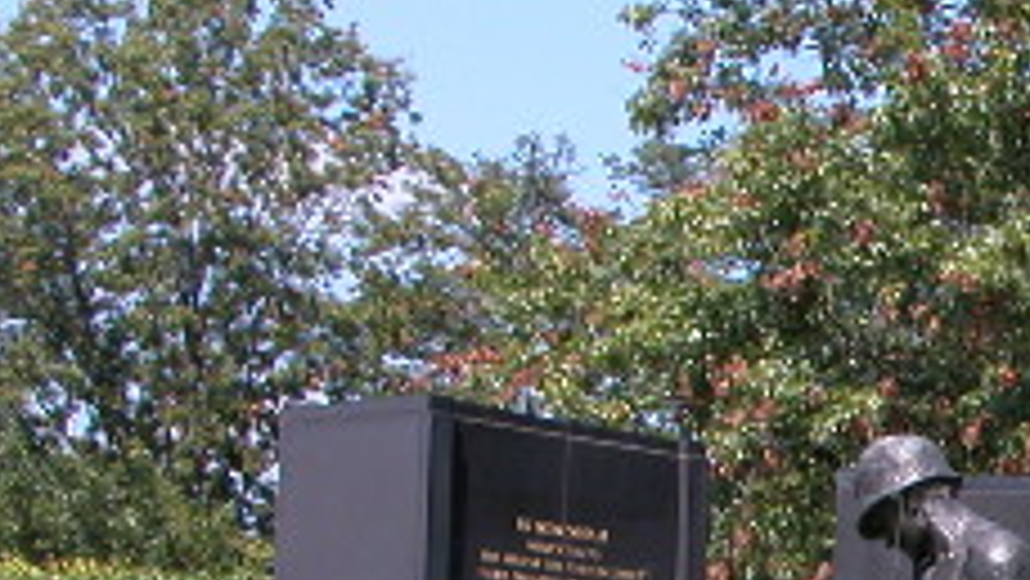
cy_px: 665
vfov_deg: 9.0
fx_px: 3634
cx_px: 1340
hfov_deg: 15.4
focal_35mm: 133
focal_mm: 8.9
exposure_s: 1/241
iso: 100
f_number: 5.6
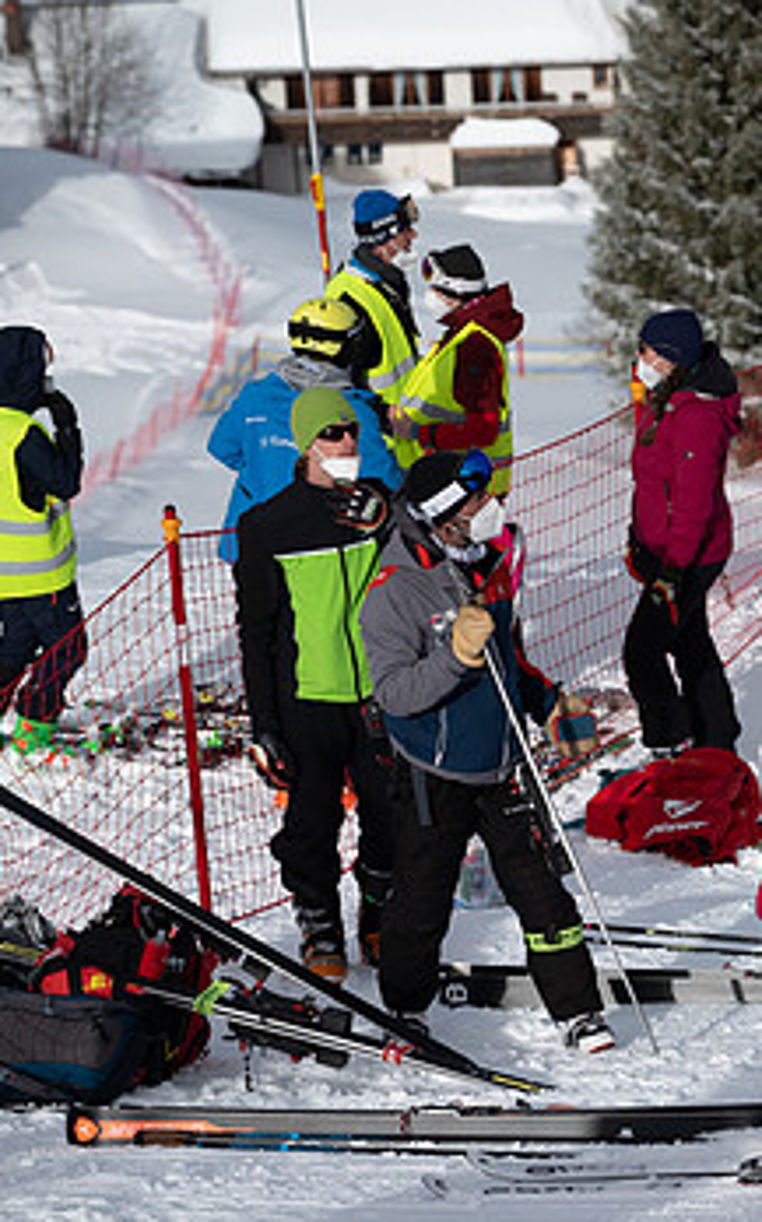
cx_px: 983
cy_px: 674
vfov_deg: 8.2
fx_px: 8487
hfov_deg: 5.1
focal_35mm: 255
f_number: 7.1
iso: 320
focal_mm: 150
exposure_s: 1/3200
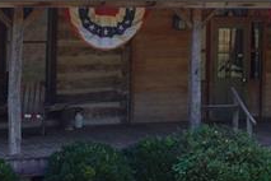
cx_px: 106
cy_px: -45
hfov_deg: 14.2
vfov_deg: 9.4
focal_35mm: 144
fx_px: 1084
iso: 100
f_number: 5.6
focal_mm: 20
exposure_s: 1/320
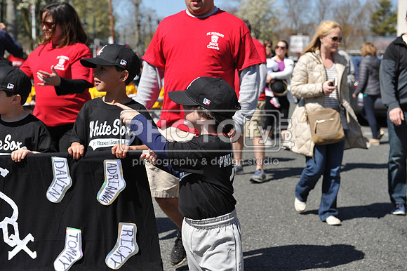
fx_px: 791
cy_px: 136
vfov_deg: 19.4
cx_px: 204
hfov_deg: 28.9
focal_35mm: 70
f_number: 5
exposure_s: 1/800
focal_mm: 70
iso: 200
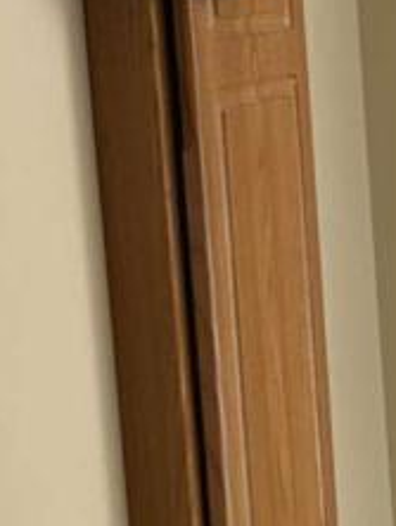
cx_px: 941
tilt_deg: -16.4
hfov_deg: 7.5
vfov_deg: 10.2
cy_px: 772
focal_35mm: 187
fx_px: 2847
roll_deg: +0.0
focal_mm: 5.7
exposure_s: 1/192
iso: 40
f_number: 1.5
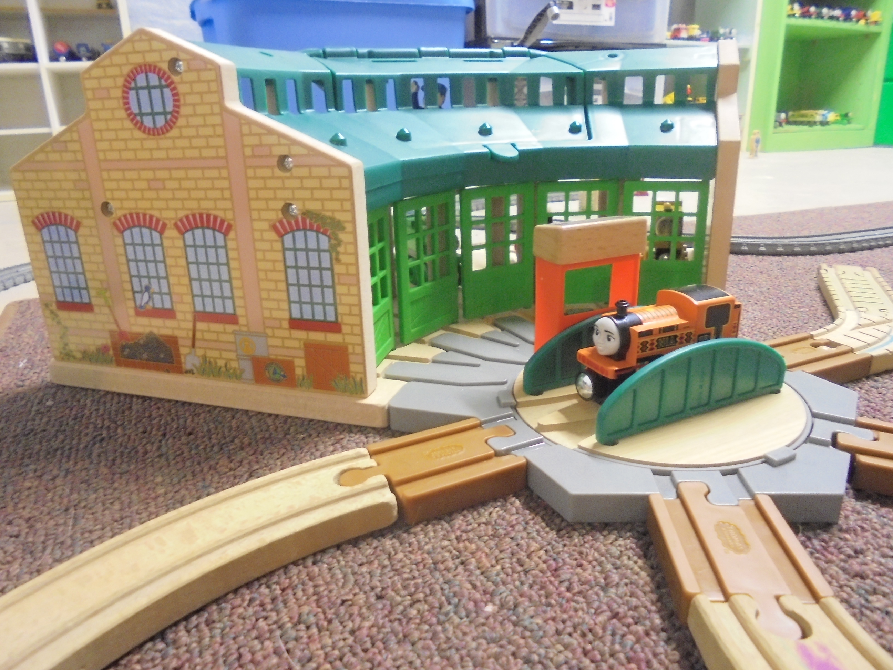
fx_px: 671
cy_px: 335
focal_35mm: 26
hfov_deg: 67.3
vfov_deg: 53.1
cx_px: 446
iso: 400
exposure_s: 1/4
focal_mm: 4.6
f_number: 3.5
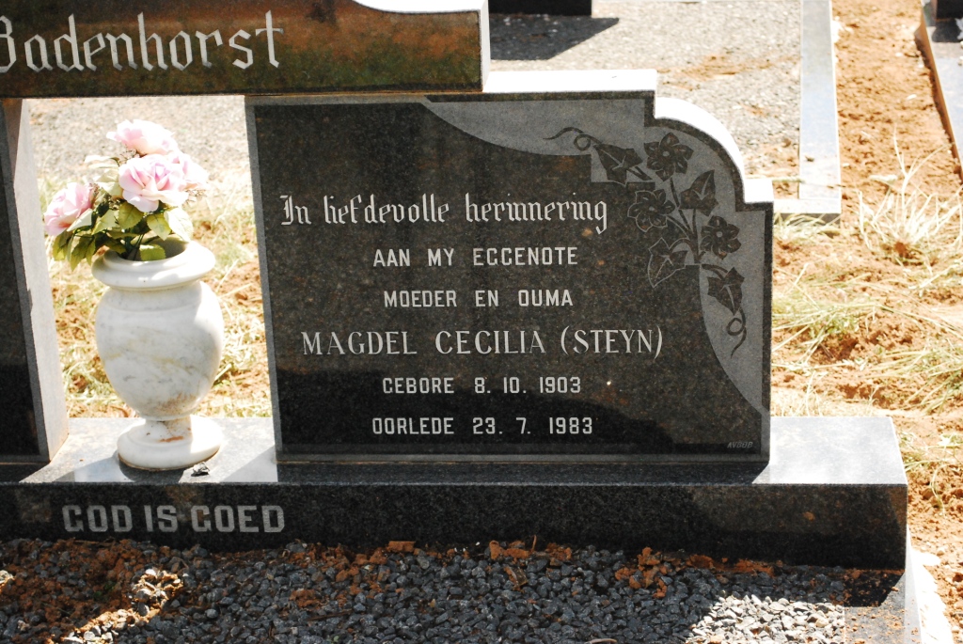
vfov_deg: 19.0
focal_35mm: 72
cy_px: 322
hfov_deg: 28.0
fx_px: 1928
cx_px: 482
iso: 1600
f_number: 5.6
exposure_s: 1/2000
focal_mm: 48
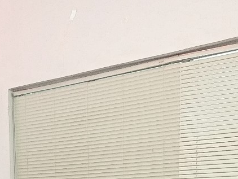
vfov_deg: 9.8
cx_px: 108
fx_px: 991
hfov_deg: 13.7
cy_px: 327
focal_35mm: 144
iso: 195
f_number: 2
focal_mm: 4.5
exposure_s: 1/30
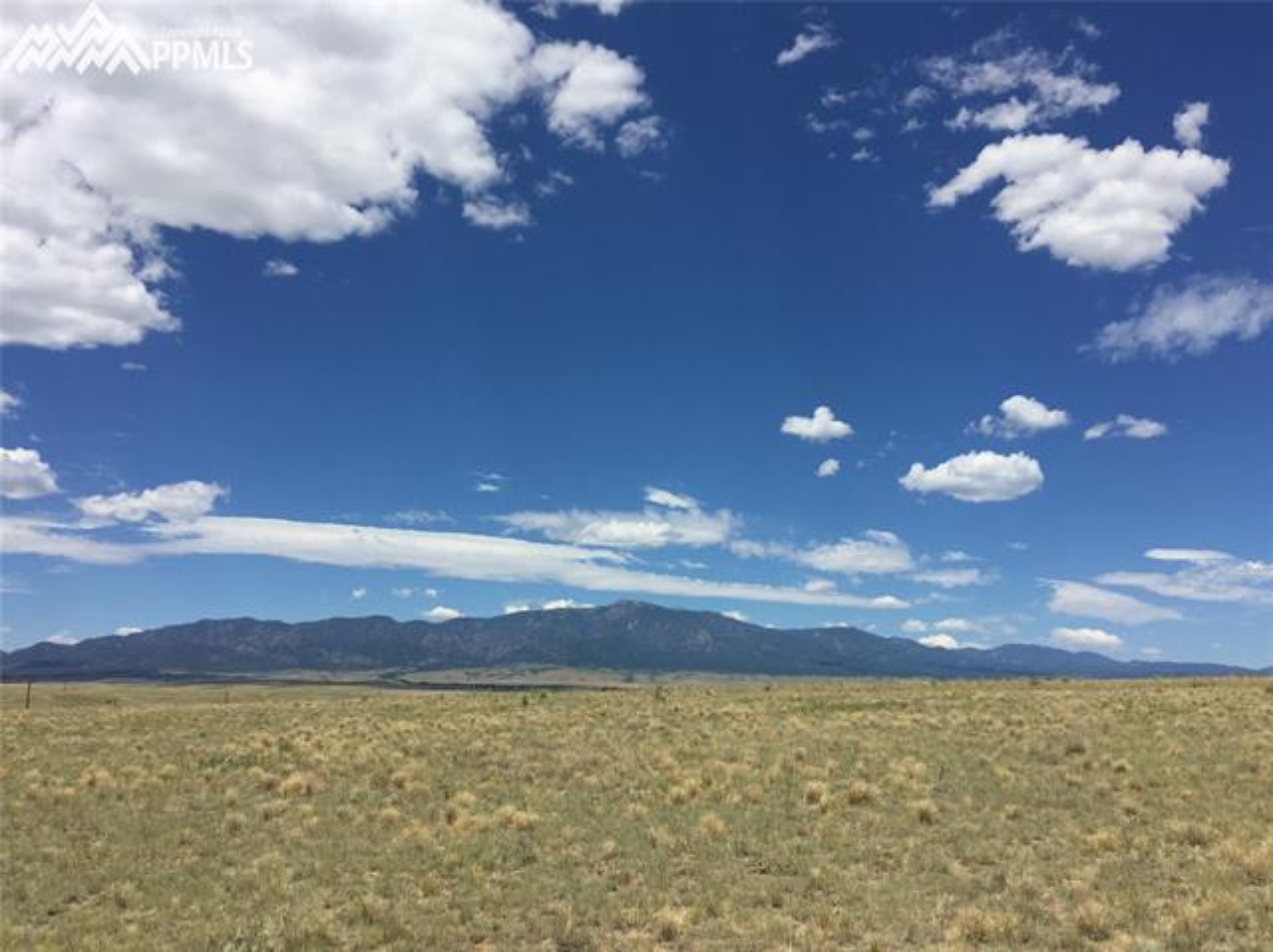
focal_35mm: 29
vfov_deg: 48.2
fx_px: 1066
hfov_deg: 61.7
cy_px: 476
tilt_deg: +10.4
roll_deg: -1.0
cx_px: 636
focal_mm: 4.15
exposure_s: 1/3968
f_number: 2.2
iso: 32
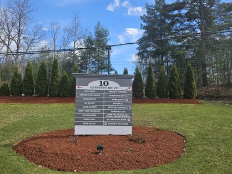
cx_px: 100
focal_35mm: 33
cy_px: 85
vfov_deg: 43.0
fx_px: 221
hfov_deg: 55.1
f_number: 1.7
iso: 12
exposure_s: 1/593
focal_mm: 6.3
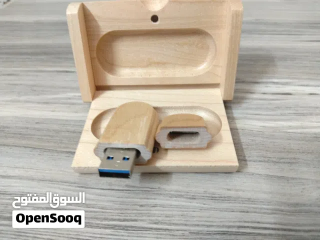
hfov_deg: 65.3
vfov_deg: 51.4
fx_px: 250
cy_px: 120
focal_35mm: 27
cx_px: 160
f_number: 1.8
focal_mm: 4.05
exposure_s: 1/15
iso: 1000
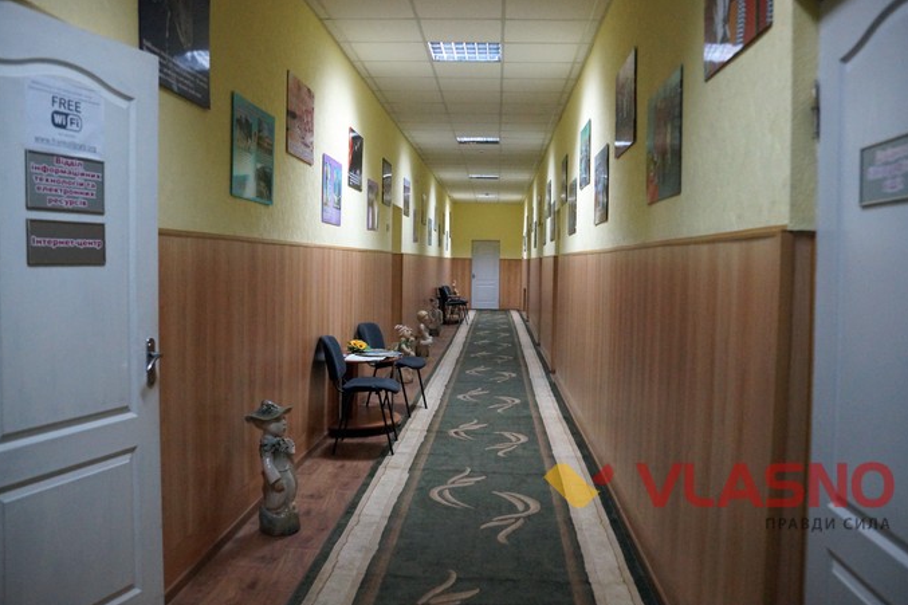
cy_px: 304
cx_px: 463
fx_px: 782
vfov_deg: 42.3
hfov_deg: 60.3
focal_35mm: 31
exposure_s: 1/125
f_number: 3.5
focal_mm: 20
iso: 3200
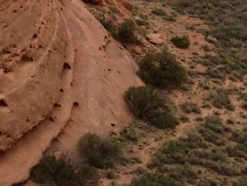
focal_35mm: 162
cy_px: -142
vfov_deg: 8.8
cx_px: -129
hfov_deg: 11.6
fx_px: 1157
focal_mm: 4.28
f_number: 2.4
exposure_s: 1/1905
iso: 50
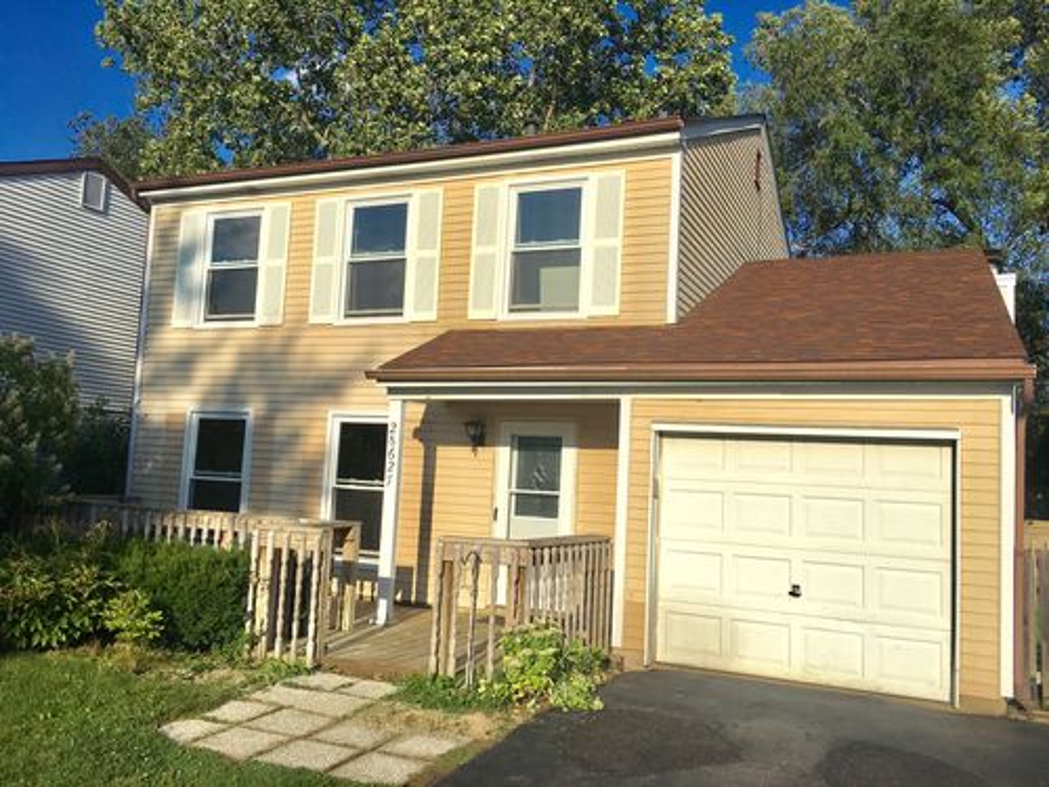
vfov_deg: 48.2
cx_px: 524
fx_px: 879
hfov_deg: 61.7
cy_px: 394
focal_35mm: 29
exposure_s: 1/3663
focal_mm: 4.15
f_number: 2.2
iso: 25
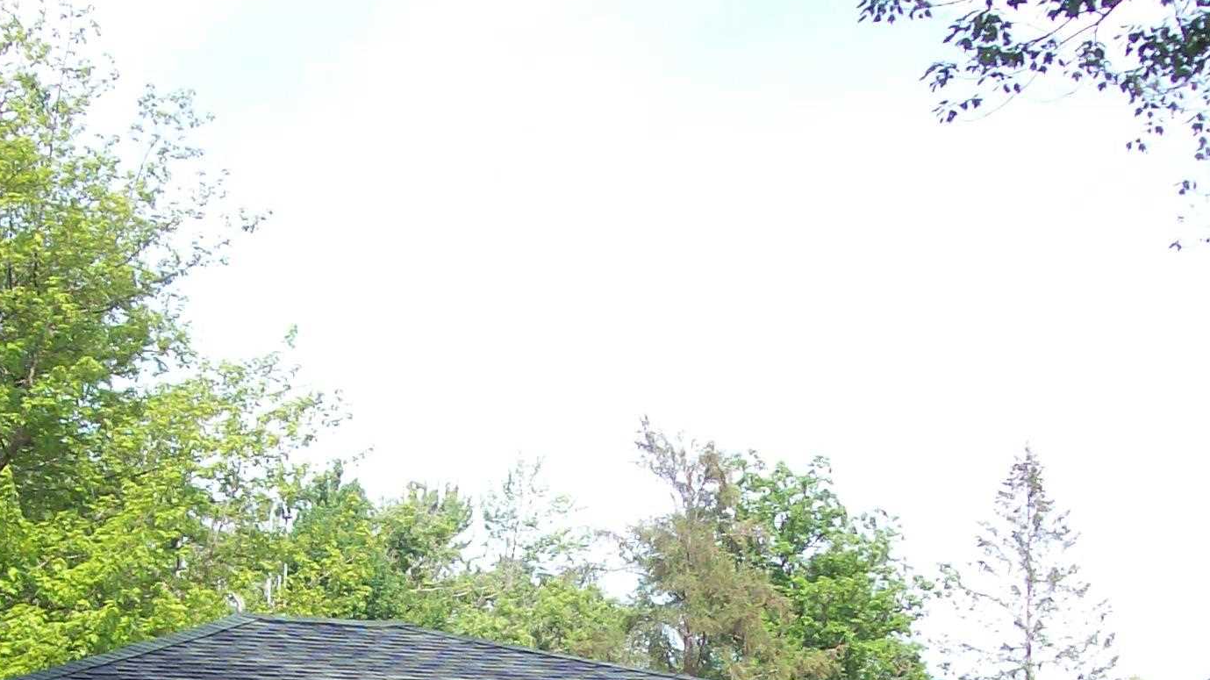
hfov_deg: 26.2
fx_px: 2598
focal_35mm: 81
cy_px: 698
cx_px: 578
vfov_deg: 14.6
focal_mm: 6
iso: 80
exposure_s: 1/546
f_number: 2.7
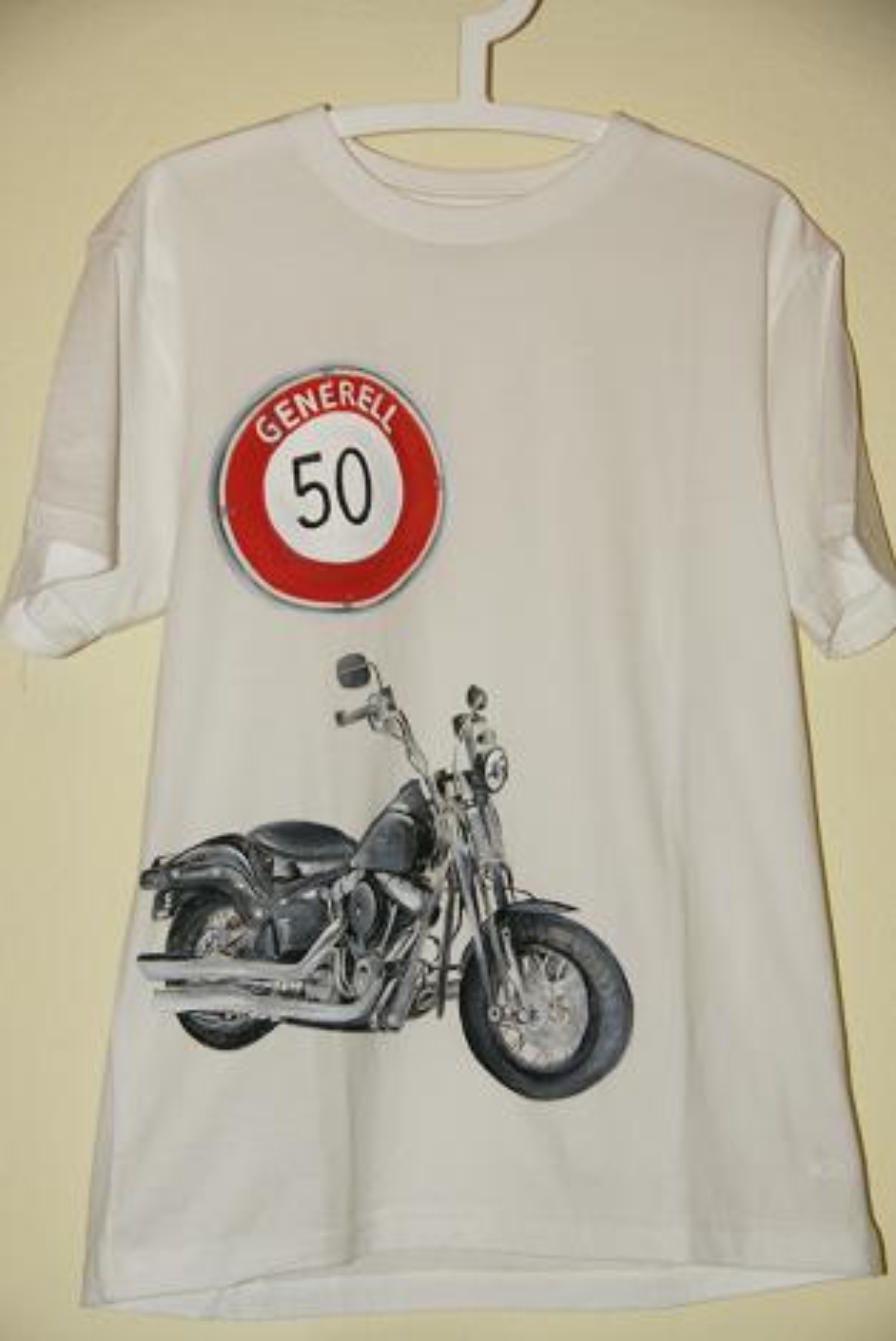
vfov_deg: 29.8
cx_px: 448
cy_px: 670
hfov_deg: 20.2
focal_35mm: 68
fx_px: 2516
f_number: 5.6
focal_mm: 45
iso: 800
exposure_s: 1/80
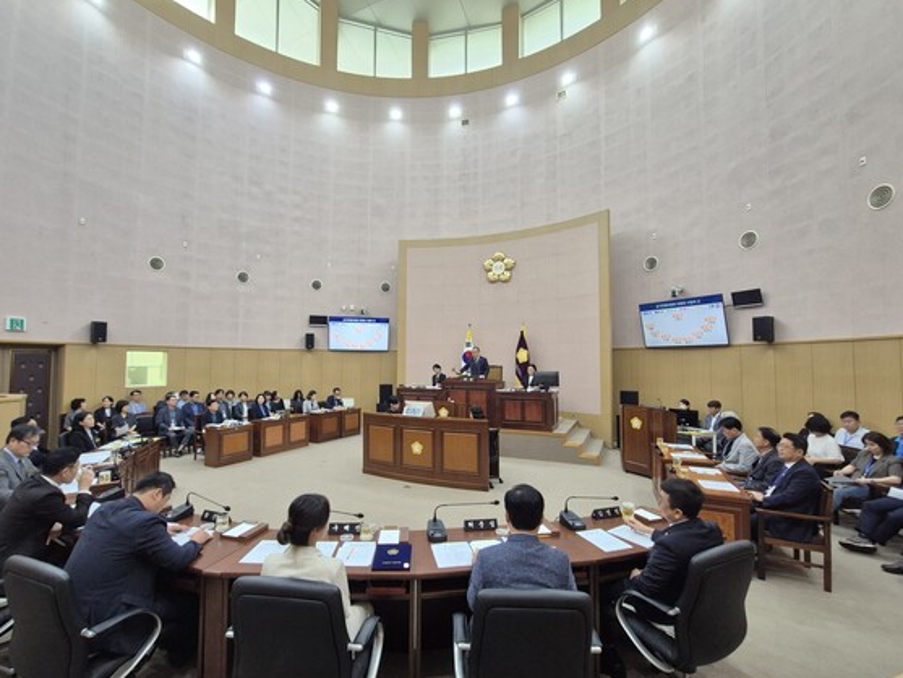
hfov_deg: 102.0
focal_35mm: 14
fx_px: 365
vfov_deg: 85.7
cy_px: 345
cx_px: 433
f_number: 2.2
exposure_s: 1/60.2
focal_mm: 2.2
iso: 250
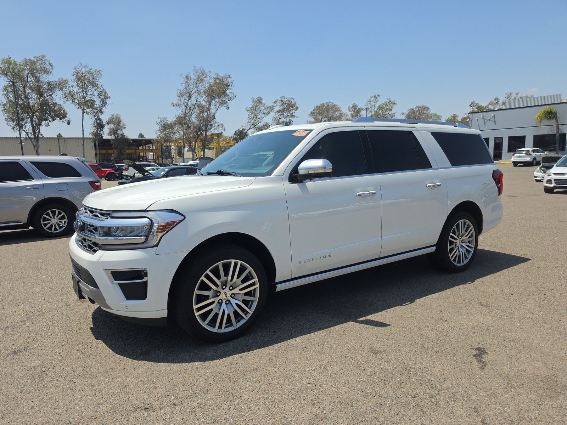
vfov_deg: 58.9
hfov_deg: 73.9
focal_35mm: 23
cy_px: 212
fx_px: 377
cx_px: 284
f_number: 1.4
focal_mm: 6.5
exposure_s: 1/7940
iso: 62
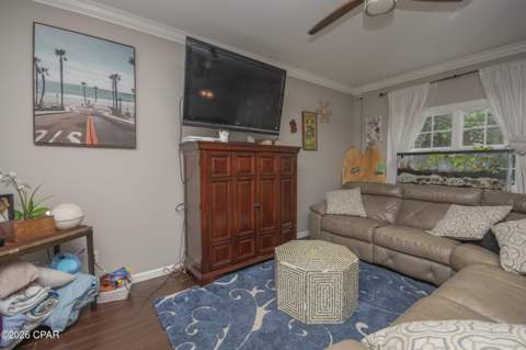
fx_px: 219
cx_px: 263
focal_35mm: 15
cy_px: 175
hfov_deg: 100.4
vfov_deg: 77.2
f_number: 8
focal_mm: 10
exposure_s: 1/125
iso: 800
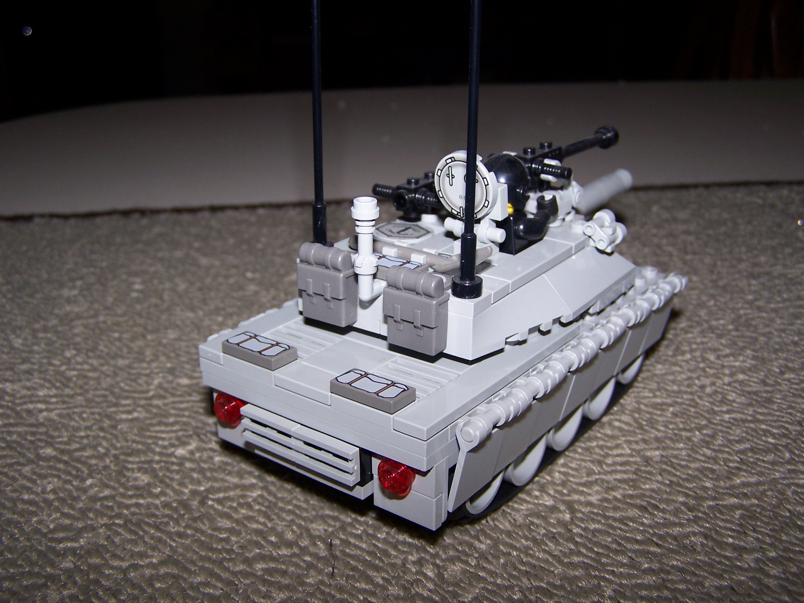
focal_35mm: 38
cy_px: 302
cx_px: 402
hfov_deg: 49.0
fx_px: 883
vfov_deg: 37.7
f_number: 2.8
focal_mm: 6.3
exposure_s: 1/60
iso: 80
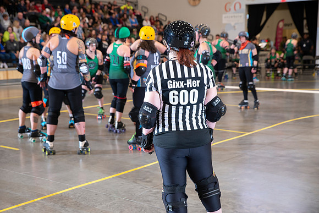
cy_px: 106
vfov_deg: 23.4
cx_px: 160
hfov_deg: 34.5
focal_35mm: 58
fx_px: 514
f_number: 4.5
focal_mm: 58
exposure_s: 1/160
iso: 640
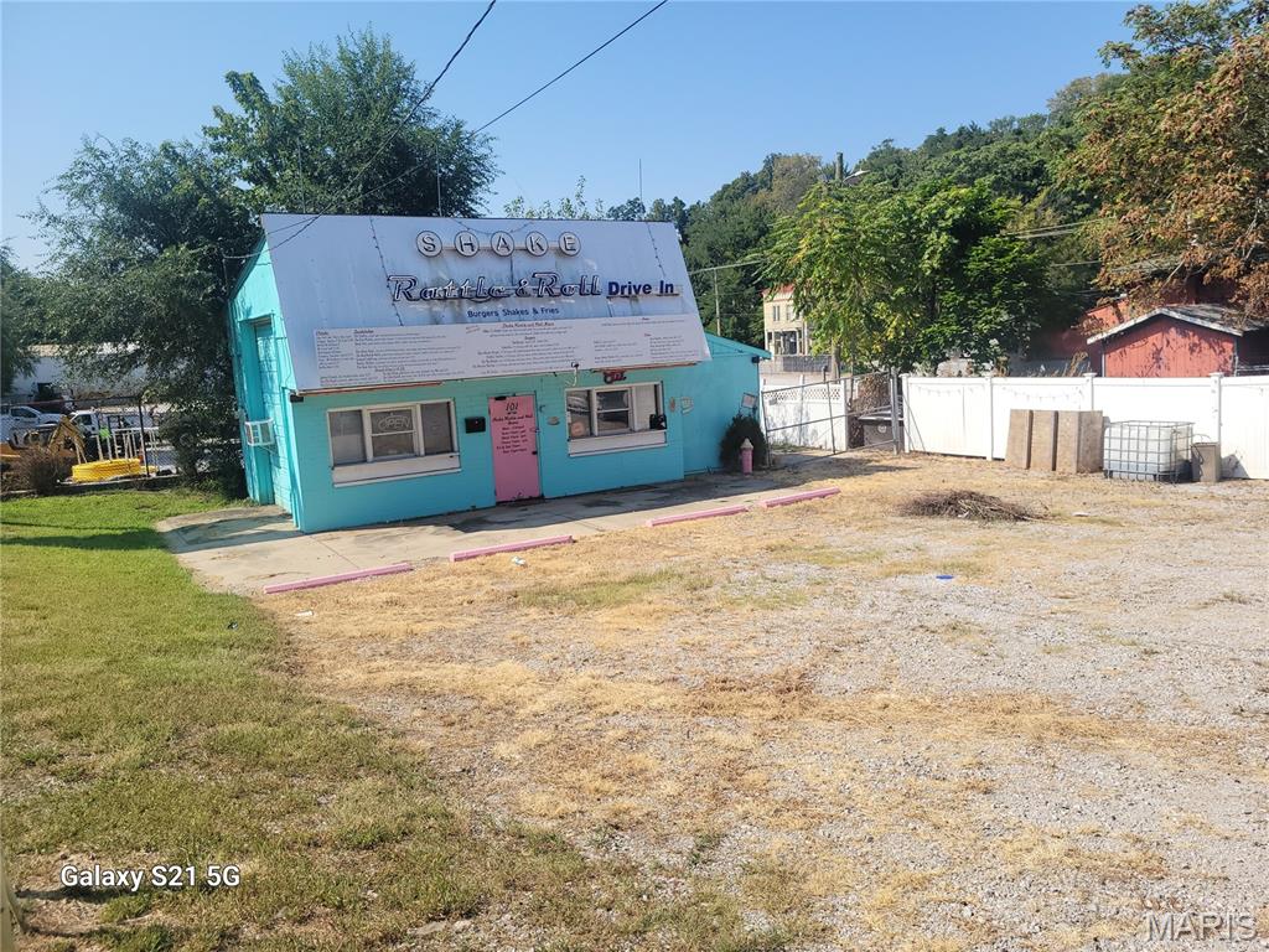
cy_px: 476
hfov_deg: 67.3
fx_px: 953
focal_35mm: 26
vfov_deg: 53.1
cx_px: 634
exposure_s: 1/2265
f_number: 1.8
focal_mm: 5.4
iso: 40
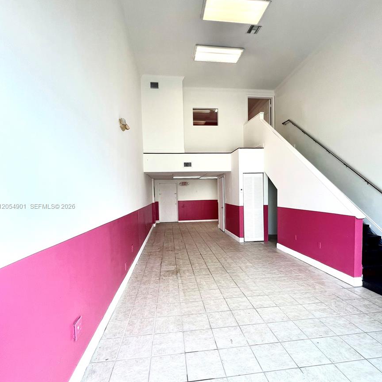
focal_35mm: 16
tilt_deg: -2.9
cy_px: 207
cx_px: 192
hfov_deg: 87.4
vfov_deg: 87.3
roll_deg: +0.7
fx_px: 200
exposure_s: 1/125
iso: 32
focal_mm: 1.57
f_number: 1.8
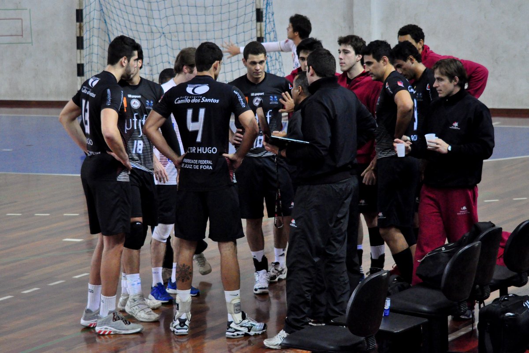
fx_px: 1764
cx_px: 264
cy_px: 176
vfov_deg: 11.4
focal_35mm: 120
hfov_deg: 17.1
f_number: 5.6
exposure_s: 1/320
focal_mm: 80
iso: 3200
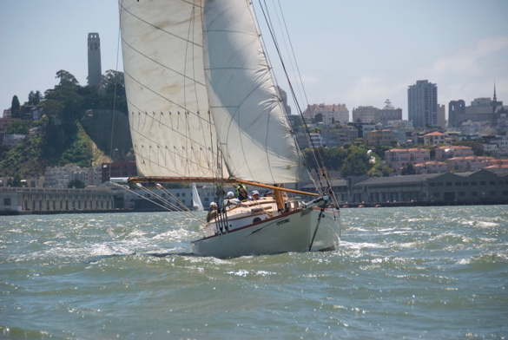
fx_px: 2226
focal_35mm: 158
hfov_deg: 13.0
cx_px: 254
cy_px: 170
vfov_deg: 8.7
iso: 800
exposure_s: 1/4000
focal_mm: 105
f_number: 5.6
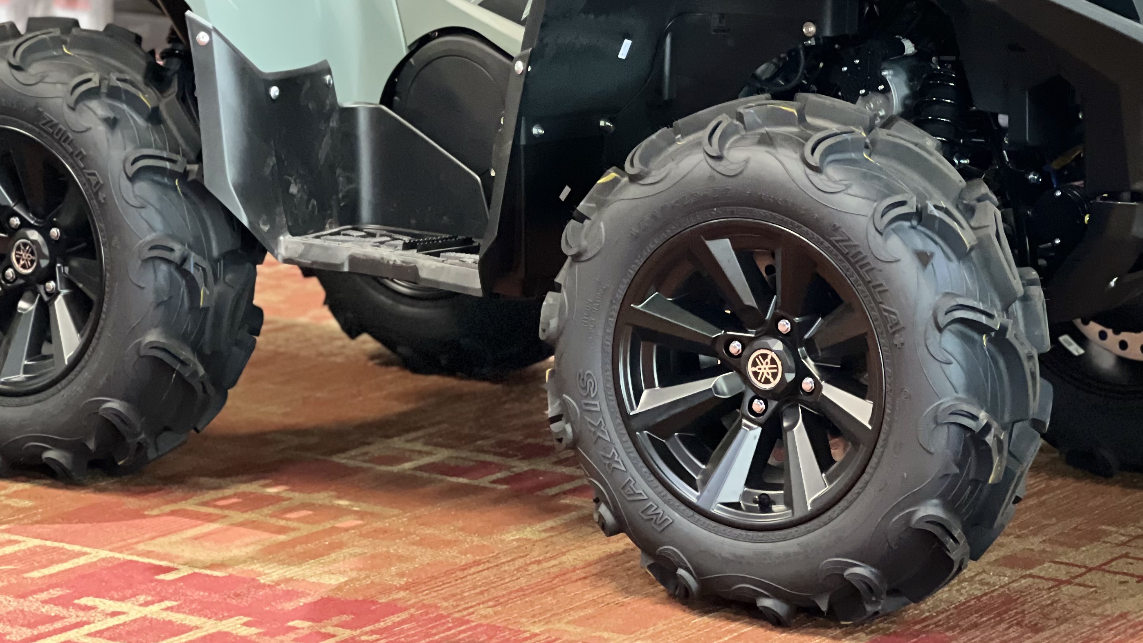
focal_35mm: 121
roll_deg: -0.8
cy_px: 81
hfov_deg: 17.7
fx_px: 3667
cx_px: 612
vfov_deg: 10.0
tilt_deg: -6.7
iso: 500
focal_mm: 9
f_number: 2.8
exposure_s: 1/15
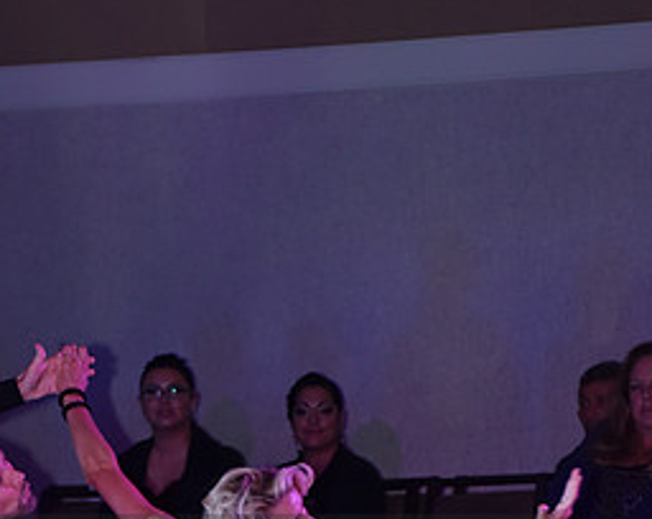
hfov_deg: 4.5
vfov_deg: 3.6
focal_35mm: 426
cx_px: 205
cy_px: 600
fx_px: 8208
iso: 1600
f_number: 4
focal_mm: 200
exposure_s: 1/250
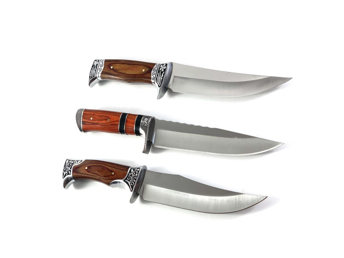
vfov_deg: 28.0
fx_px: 517
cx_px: 172
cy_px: 129
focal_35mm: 52
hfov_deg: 36.8
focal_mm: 6
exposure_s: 1/122
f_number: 2.4
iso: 32
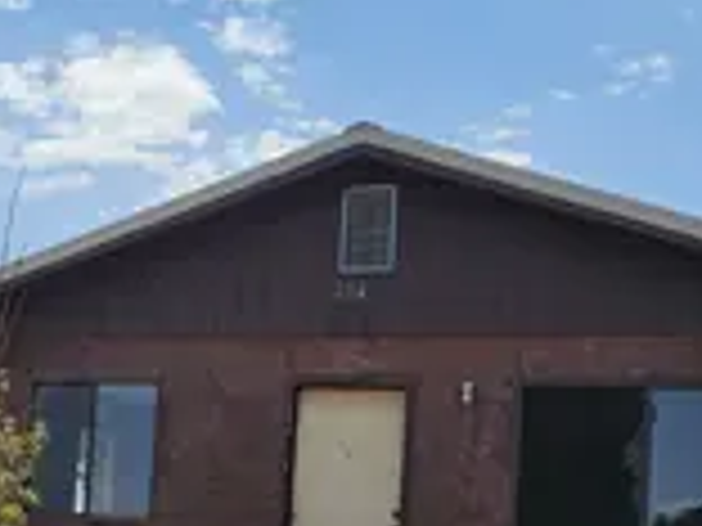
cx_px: 216
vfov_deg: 23.0
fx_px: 1257
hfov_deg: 30.9
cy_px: 483
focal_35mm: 62
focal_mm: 6.3
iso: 10
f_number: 1.7
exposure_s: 1/997
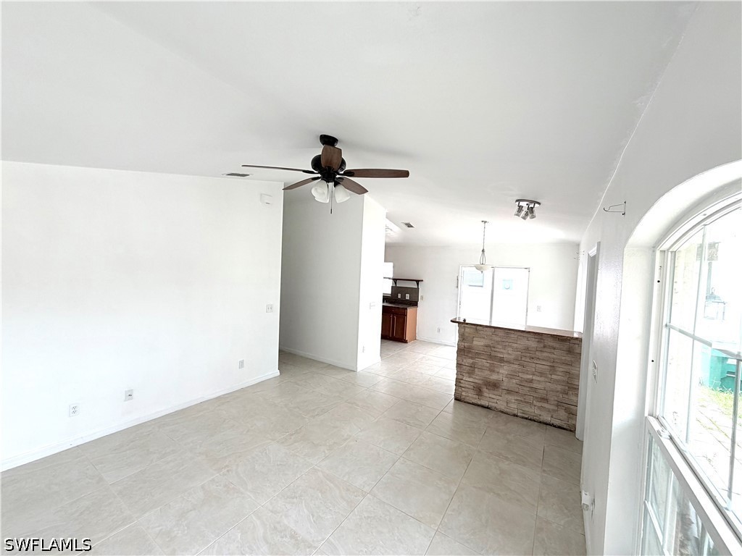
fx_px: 300
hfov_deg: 102.1
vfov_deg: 85.7
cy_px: 278
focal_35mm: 14
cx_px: 371
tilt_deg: -1.9
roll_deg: -1.7
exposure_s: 1/121
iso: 50
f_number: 2.2
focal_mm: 2.22
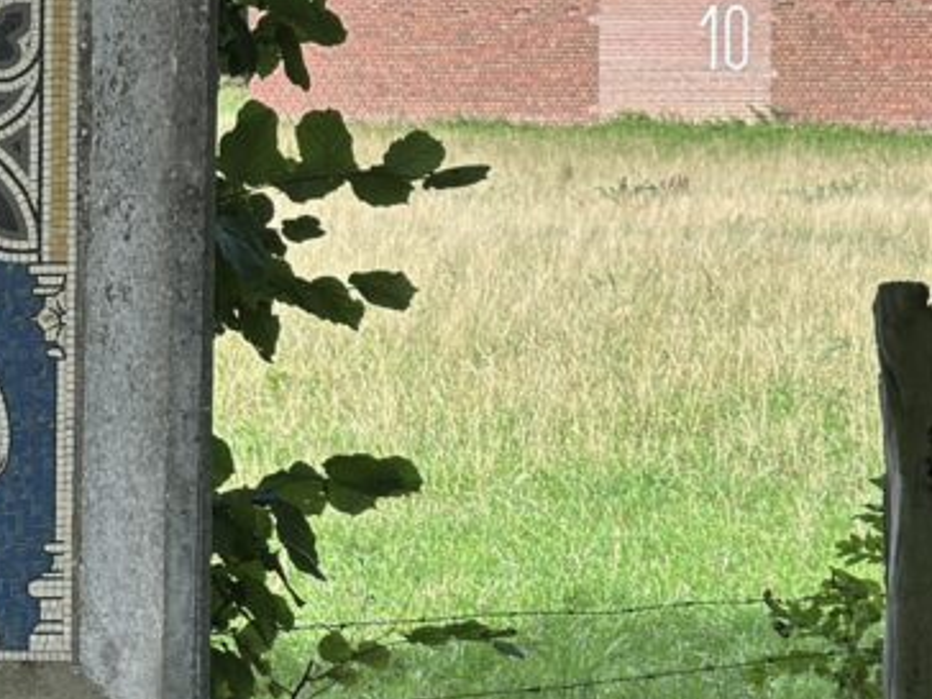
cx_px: -282
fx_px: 3635
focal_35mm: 135
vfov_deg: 11.0
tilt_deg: -5.4
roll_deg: +0.3
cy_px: 392
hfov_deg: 14.0
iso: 80
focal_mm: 6.86
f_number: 1.78
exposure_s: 1/1133
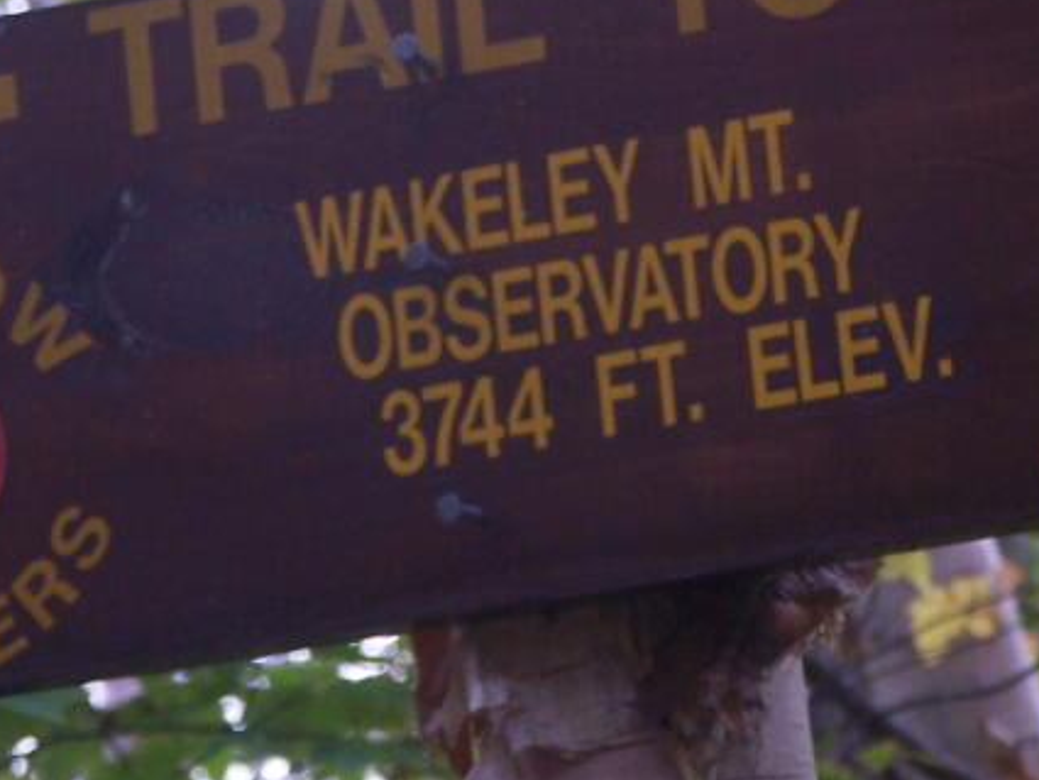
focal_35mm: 335
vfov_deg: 4.4
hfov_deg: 5.9
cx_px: 638
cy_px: 125
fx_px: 10058
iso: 140
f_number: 3.2
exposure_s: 1/60
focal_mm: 23.1
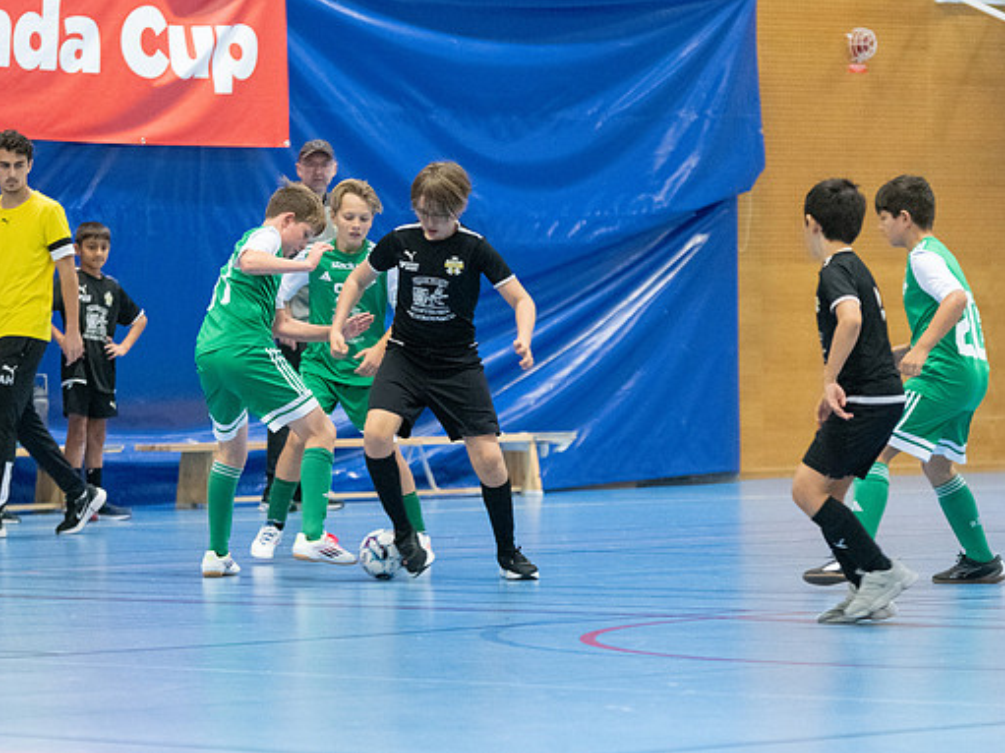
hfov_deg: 9.1
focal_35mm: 218
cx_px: 466
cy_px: 376
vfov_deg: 6.8
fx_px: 6328
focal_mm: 130
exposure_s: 1/500
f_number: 2.8
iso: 8000
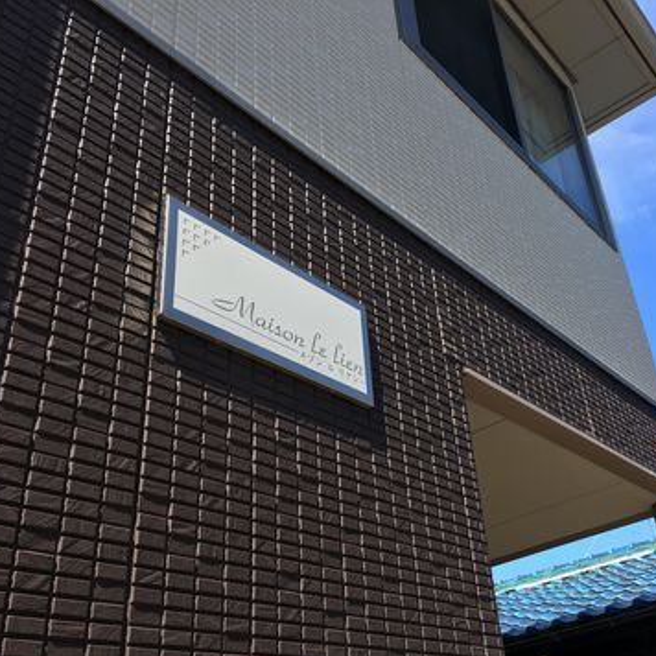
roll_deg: +7.2
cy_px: 344
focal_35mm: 36
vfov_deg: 46.0
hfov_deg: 45.4
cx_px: 435
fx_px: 772
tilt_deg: +31.0
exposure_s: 1/769
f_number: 2.2
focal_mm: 4.15
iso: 25
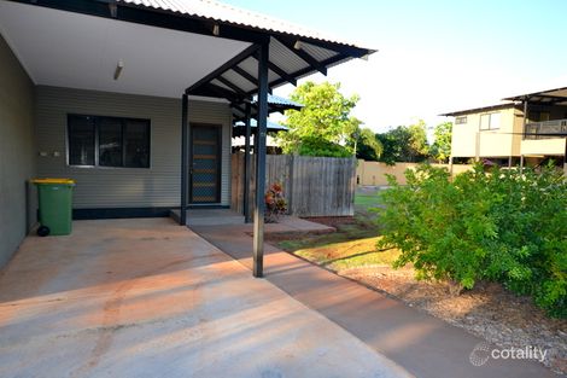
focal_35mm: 26
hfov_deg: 70.5
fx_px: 401
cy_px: 189
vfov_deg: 50.4
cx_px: 284
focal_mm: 17
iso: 180
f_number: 5.3
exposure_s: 1/125
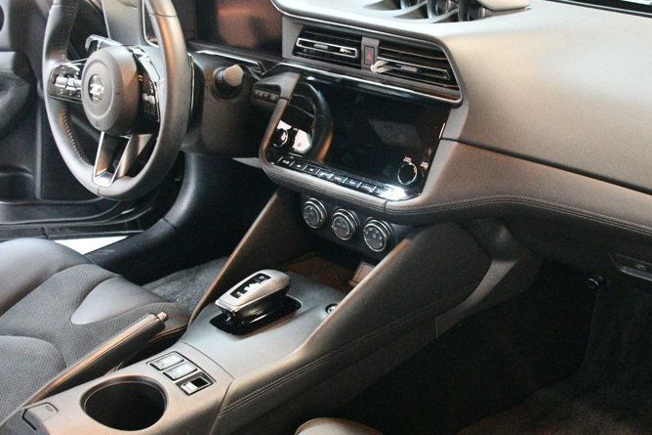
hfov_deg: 42.1
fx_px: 833
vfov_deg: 29.2
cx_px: 438
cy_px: 252
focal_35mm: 46
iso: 10000
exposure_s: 1/60
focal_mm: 20
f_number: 3.5
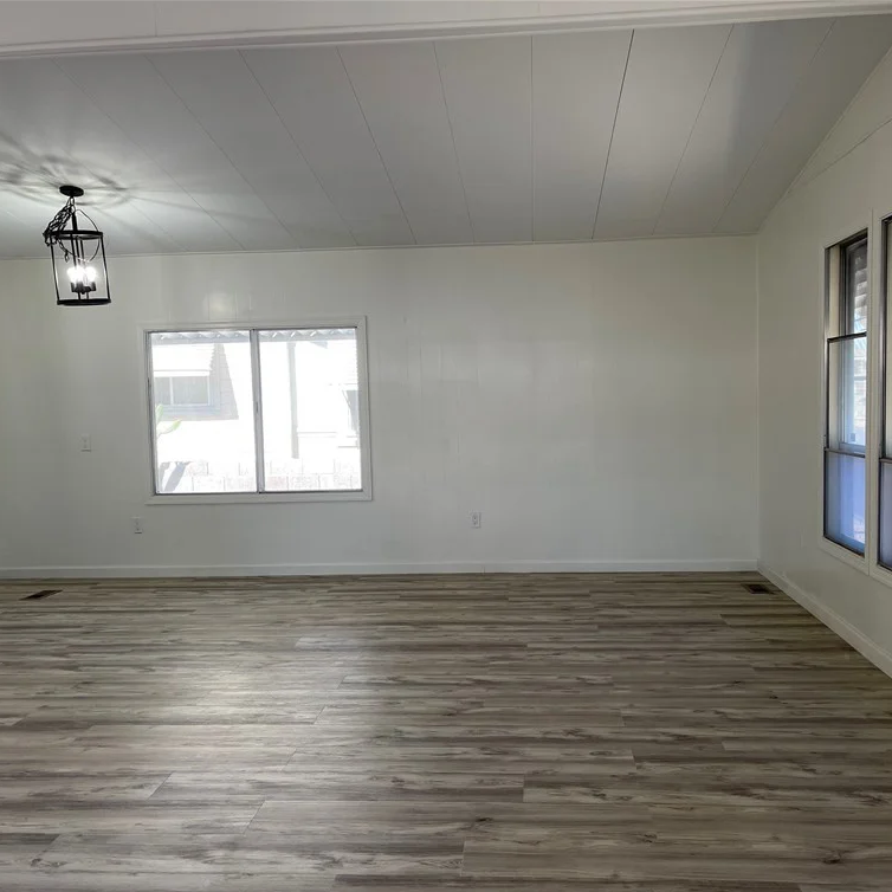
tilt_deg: -5.1
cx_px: 466
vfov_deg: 54.0
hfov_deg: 54.0
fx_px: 875
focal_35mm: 30
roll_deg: +1.0
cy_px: 453
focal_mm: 5.1
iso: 80
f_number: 1.6
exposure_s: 1/120
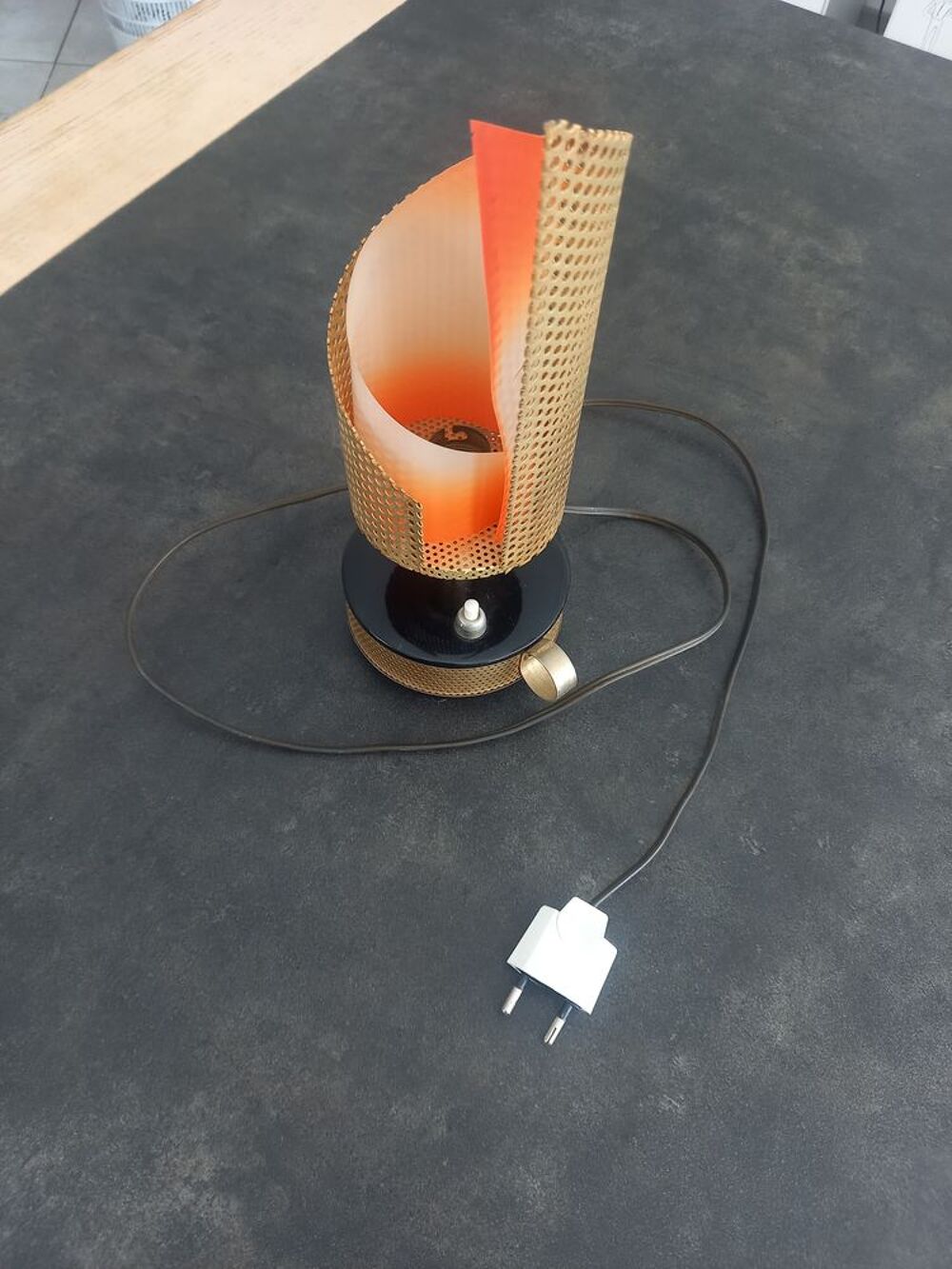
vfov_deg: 69.4
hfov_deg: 54.9
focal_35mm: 25
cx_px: 476
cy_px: 634
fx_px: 917
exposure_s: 1/50
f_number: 1.8
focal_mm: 4.65
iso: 320
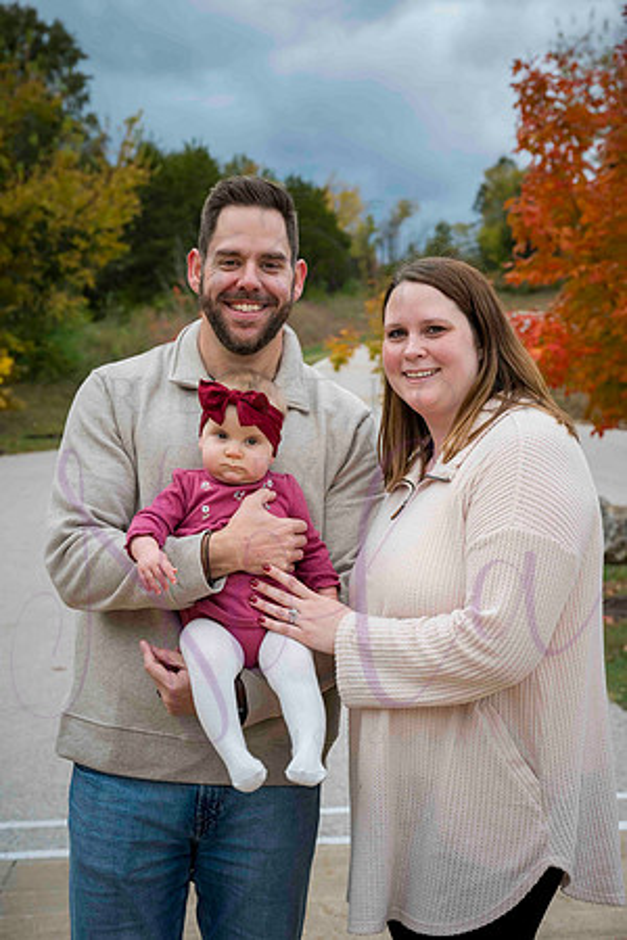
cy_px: 470
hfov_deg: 20.9
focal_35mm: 65
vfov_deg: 31.0
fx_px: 1698
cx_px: 314
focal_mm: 65
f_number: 6.3
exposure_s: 1/640
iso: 400
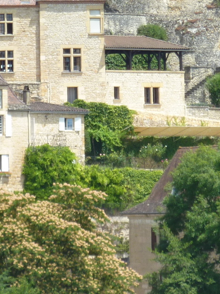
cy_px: 168
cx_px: 74
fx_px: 4837
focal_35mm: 571
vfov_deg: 3.5
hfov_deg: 2.6
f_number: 4.5
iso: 80
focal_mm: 32.1
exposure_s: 1/250
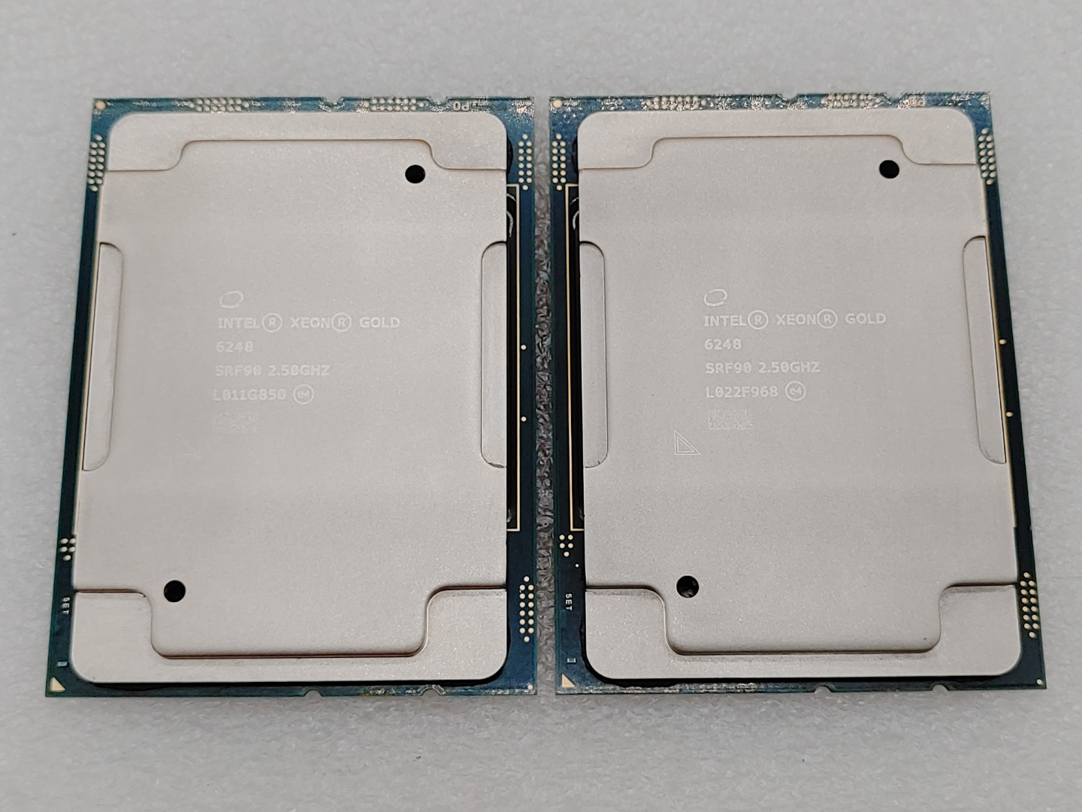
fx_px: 1532
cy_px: 406
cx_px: 541
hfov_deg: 38.9
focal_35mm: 49
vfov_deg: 29.7
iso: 50
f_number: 1.8
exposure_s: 1/141
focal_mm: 4.36
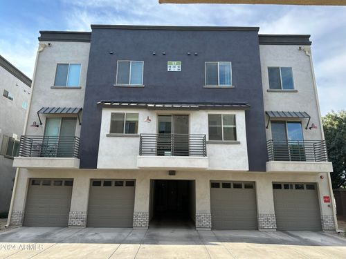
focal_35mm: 24
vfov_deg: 56.8
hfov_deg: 71.6
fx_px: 240
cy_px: 130
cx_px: 173
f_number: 1.78
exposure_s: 1/1272
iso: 80
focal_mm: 6.86
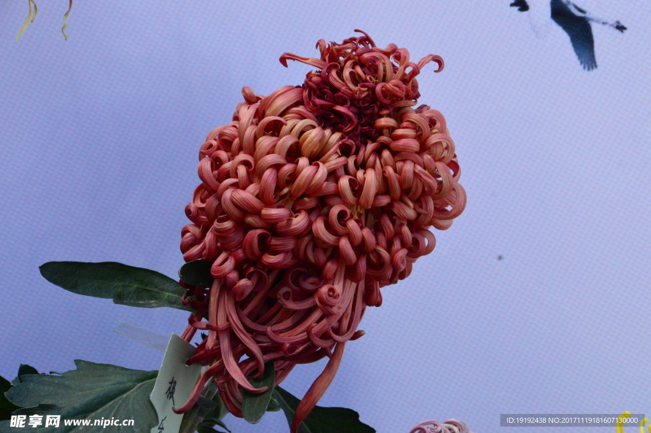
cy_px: 216
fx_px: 4336
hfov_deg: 8.6
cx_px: 326
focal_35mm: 240
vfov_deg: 5.7
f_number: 18
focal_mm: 160
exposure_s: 1/250
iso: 2500
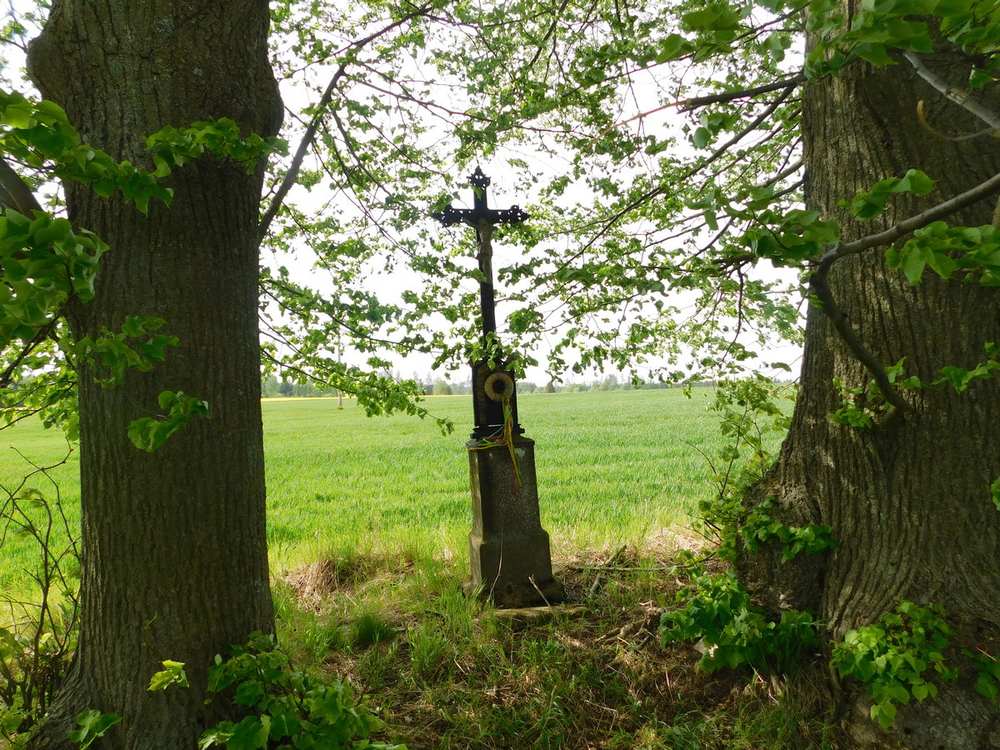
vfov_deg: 58.9
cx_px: 500
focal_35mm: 23
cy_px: 375
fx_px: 664
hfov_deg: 73.9
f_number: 3
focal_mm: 4
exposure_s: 1/400
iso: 125
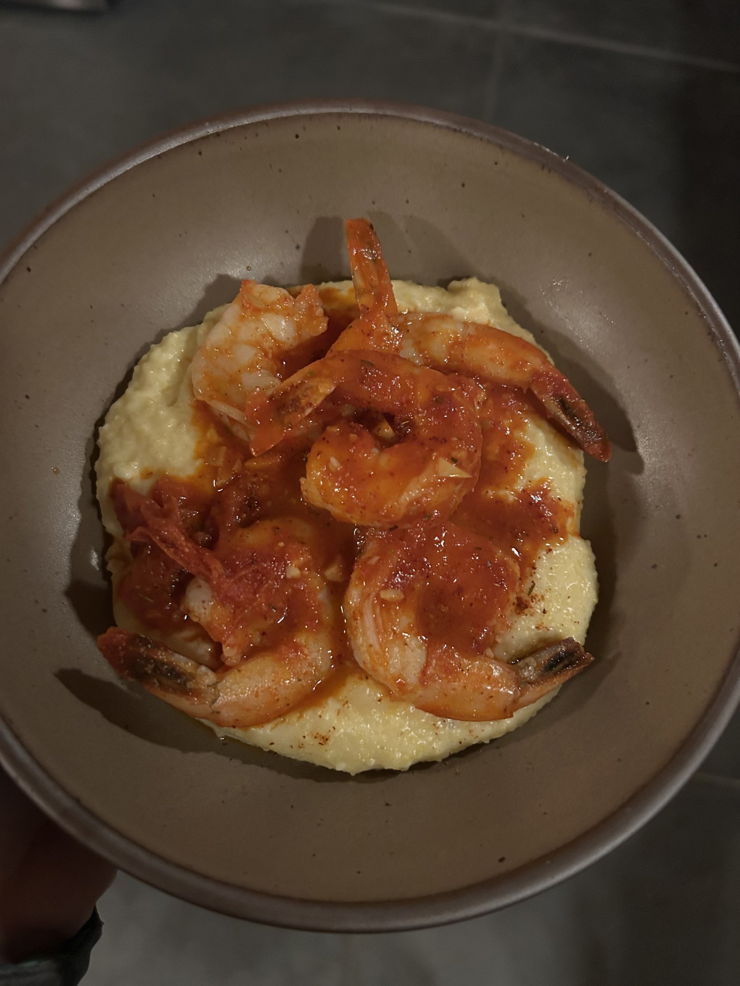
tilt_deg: -63.3
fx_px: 741
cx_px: 370
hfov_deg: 53.1
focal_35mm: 26
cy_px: 493
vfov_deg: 67.3
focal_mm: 5.7
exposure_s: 1/30
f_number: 1.5
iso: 800
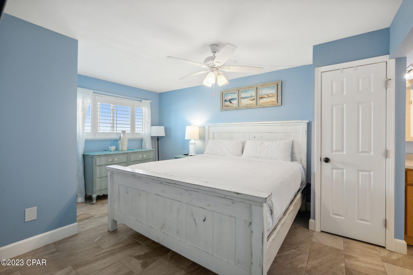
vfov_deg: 73.7
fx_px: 184
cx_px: 206
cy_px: 138
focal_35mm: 16
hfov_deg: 96.7
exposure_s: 1/15
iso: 500
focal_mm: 16
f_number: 8
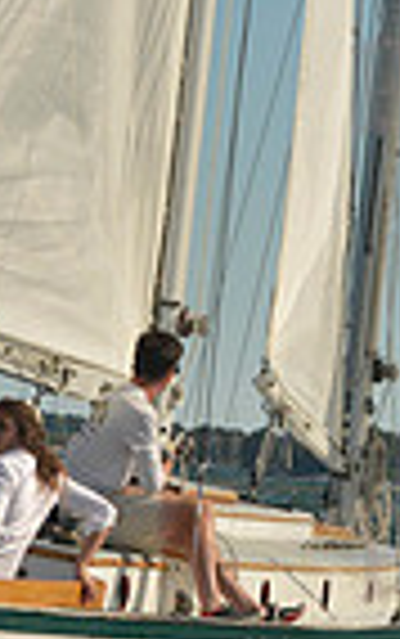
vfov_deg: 7.2
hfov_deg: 4.5
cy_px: 313
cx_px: 121
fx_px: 5065
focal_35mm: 291
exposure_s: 1/1250
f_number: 8
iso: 400
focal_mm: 70
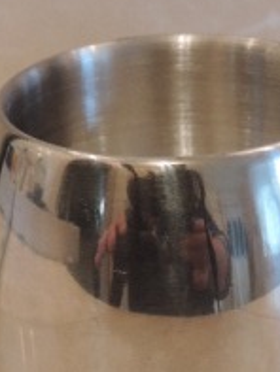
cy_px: 244
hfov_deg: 9.3
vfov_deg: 12.4
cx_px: 187
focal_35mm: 159
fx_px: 1713
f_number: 3.9
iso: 400
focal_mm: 12.4
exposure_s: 1/25
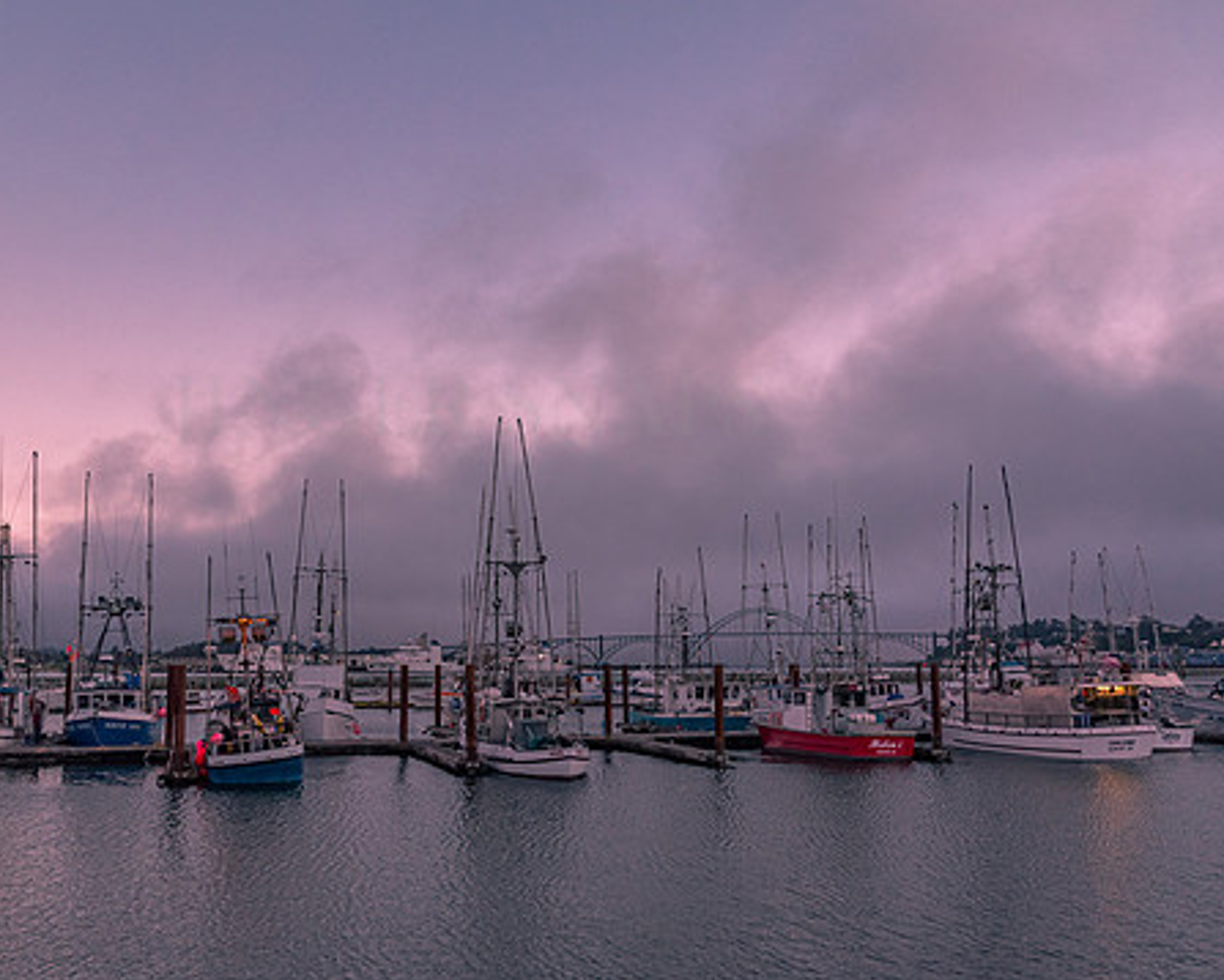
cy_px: 536
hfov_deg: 58.5
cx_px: 522
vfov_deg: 48.5
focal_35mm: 30
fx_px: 1087
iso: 1600
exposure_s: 1/200
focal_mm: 24
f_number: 5.6
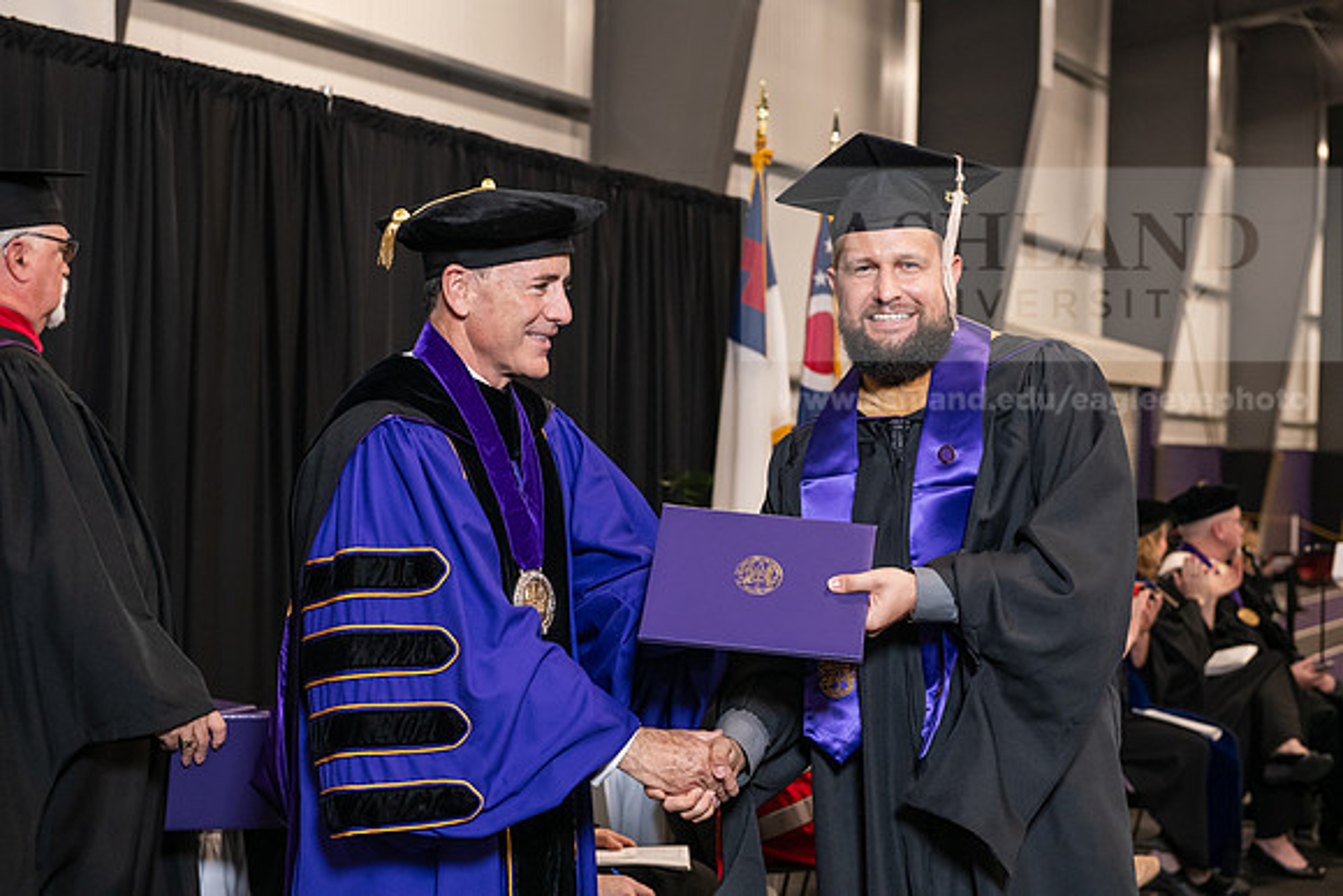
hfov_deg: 32.4
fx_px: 2313
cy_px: 448
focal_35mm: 62
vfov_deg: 21.9
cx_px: 672
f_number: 5
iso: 2000
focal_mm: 62
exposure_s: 1/125
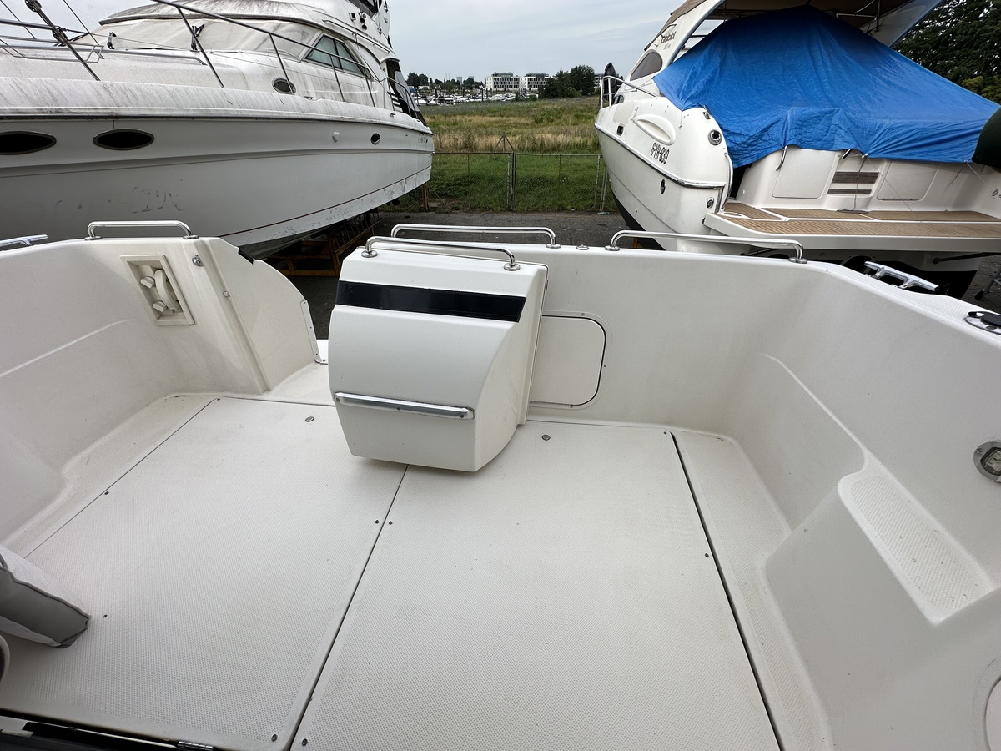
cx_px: 500
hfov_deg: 102.1
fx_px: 405
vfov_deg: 85.7
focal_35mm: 14
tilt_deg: -34.8
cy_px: 376
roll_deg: +1.0
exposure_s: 1/1208
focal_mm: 2.22
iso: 50
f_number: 2.2
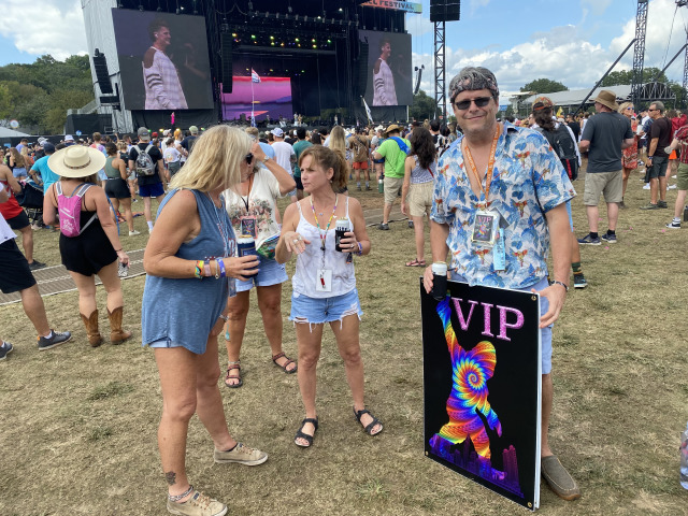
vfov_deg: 53.1
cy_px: 258
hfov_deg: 67.3
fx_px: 517
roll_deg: +3.8
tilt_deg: -12.7
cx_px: 344
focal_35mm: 26
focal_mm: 4.25
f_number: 1.8
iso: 32
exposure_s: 1/912
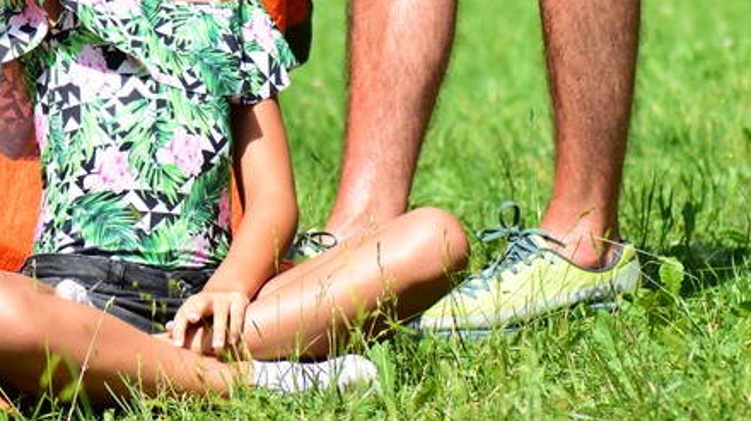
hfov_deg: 4.7
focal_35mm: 457
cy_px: -122
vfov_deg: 2.7
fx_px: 9100
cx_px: 131
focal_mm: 125
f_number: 6.3
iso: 400
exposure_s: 1/1250
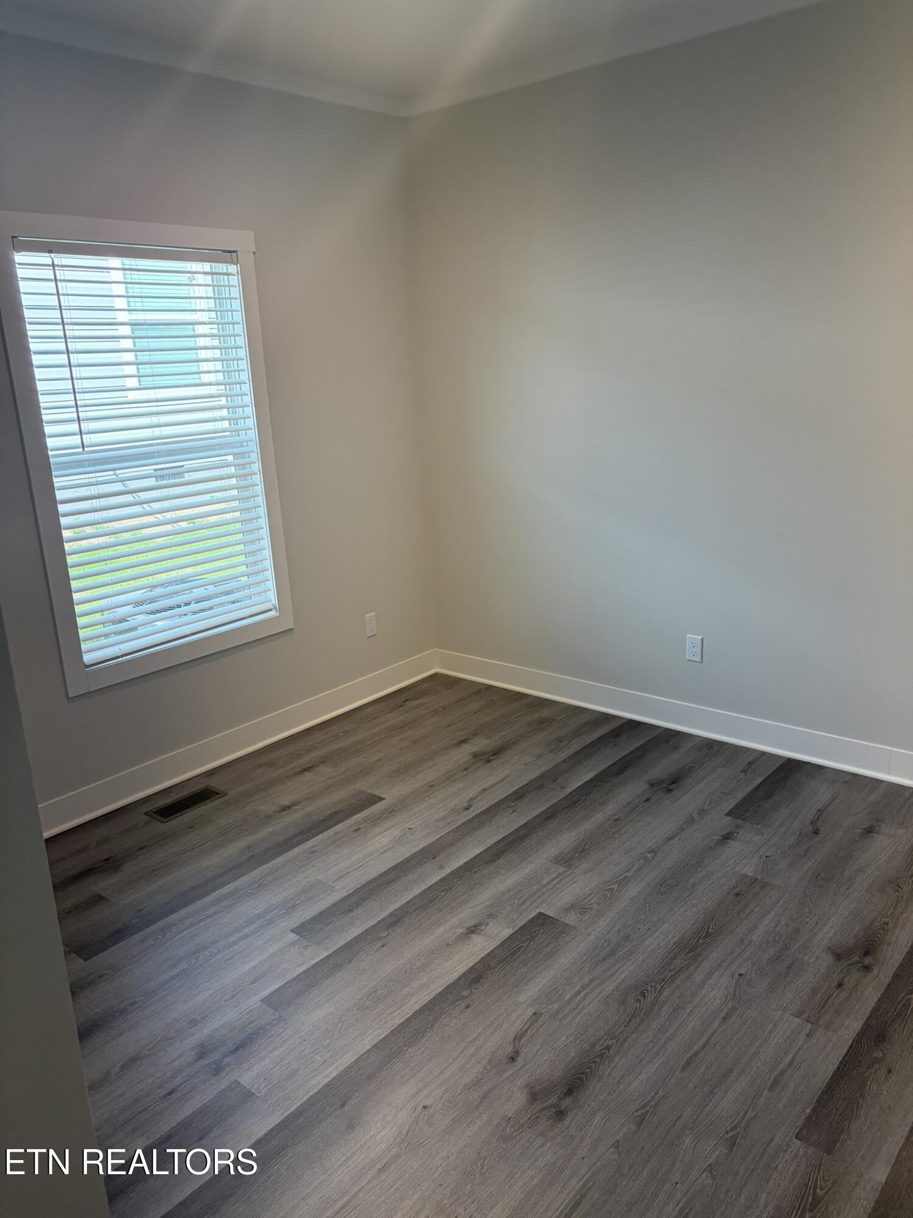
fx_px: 914
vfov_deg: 67.3
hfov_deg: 53.1
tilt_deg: -15.1
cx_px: 456
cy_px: 609
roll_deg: +3.0
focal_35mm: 26
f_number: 1.6
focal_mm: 5.96
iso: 125
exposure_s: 1/207
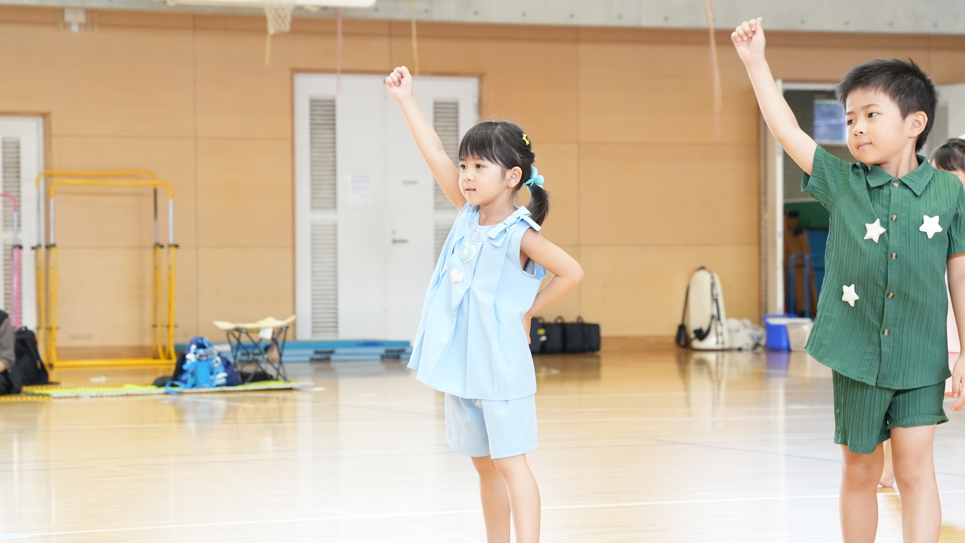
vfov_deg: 10.9
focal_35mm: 111
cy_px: 255
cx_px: 481
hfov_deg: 19.3
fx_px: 2840
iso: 3200
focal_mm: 70
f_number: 4.5
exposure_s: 1/320
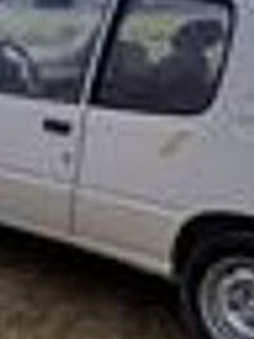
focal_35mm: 75
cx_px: 91
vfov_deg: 25.9
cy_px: 205
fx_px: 733
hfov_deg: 19.6
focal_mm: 5.31
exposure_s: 1/703
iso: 50
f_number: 1.7
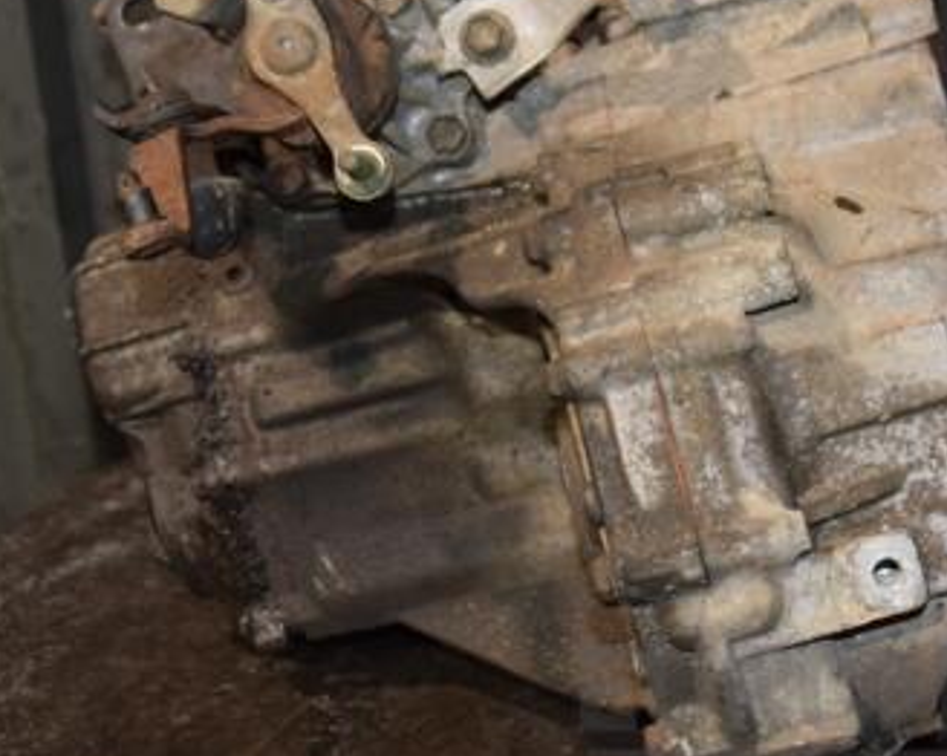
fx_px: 1877
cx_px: 525
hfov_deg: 28.3
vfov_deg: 22.8
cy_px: 303
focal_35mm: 67
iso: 800
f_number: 5
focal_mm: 26
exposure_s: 1/60
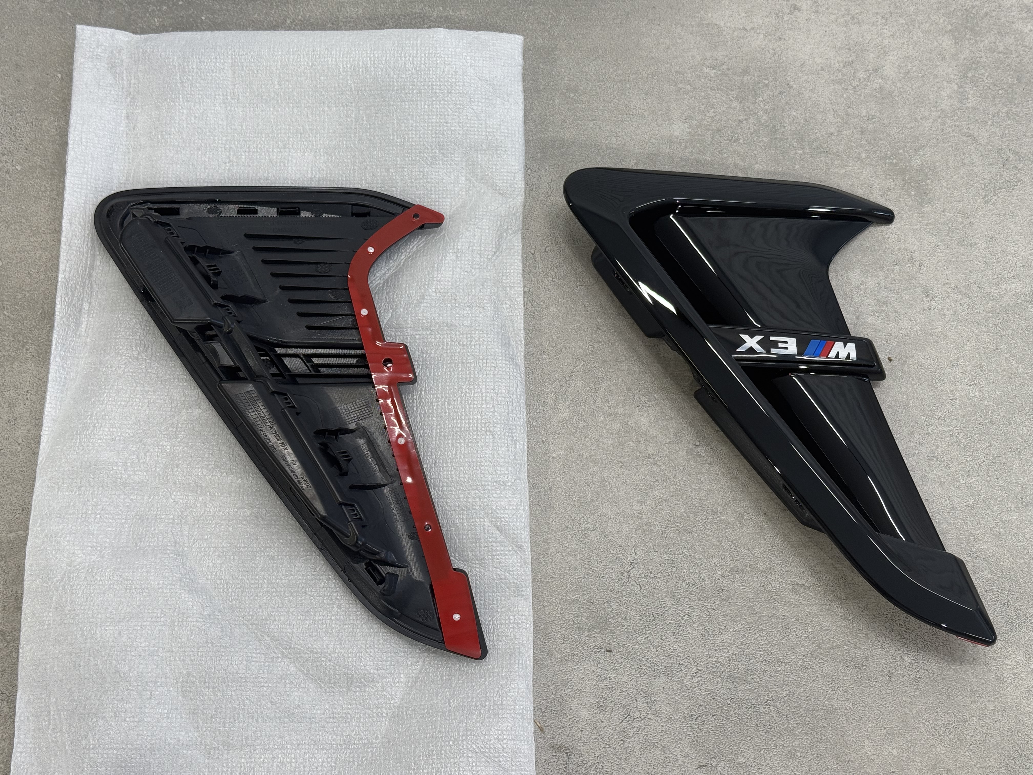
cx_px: 516
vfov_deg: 30.3
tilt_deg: -72.6
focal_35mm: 48
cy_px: 388
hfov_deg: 39.7
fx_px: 1432
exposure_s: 1/100
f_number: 1.78
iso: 50
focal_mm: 6.76
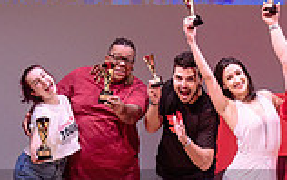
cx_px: 241
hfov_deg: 12.0
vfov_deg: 7.5
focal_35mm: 174
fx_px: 1362
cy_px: 19
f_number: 3.2
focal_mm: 42
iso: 1000
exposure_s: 1/400
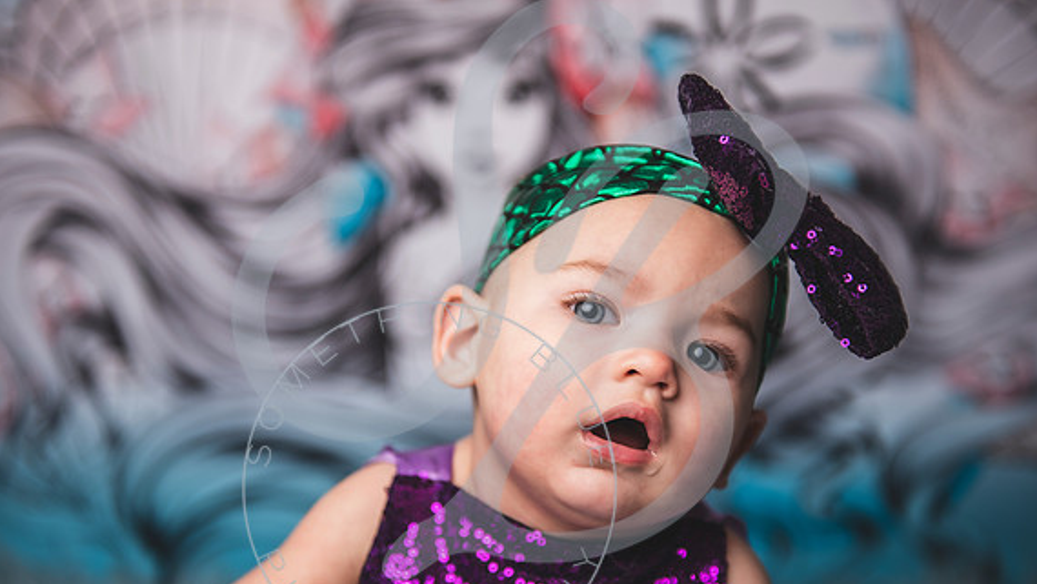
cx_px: 494
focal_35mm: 56
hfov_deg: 37.2
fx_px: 1540
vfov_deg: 21.4
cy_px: 353
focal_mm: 50
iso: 100
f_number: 2.8
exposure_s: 1/160
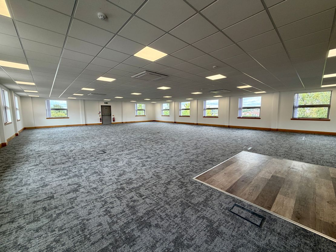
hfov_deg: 102.1
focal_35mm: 14
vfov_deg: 85.7
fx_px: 136
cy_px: 126
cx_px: 168
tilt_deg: -5.0
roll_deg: +0.7
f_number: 2.2
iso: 64
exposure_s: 1/100
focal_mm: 2.22
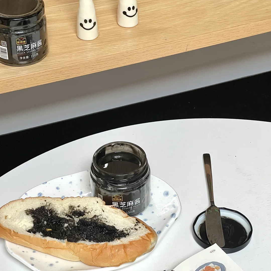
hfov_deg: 19.1
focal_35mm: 91
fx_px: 806
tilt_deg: -40.9
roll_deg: +0.8
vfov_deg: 19.0
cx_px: 136
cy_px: 180
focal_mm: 9
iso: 200
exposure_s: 1/99
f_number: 2.8
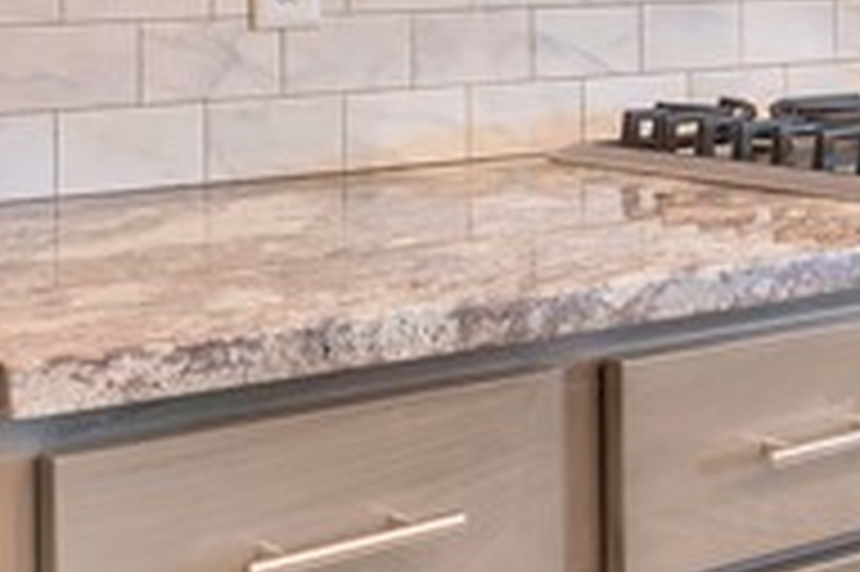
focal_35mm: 91
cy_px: -99
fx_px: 2172
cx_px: 459
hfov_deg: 22.4
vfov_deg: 14.6
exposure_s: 1.3
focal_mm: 16
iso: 100
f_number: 6.3
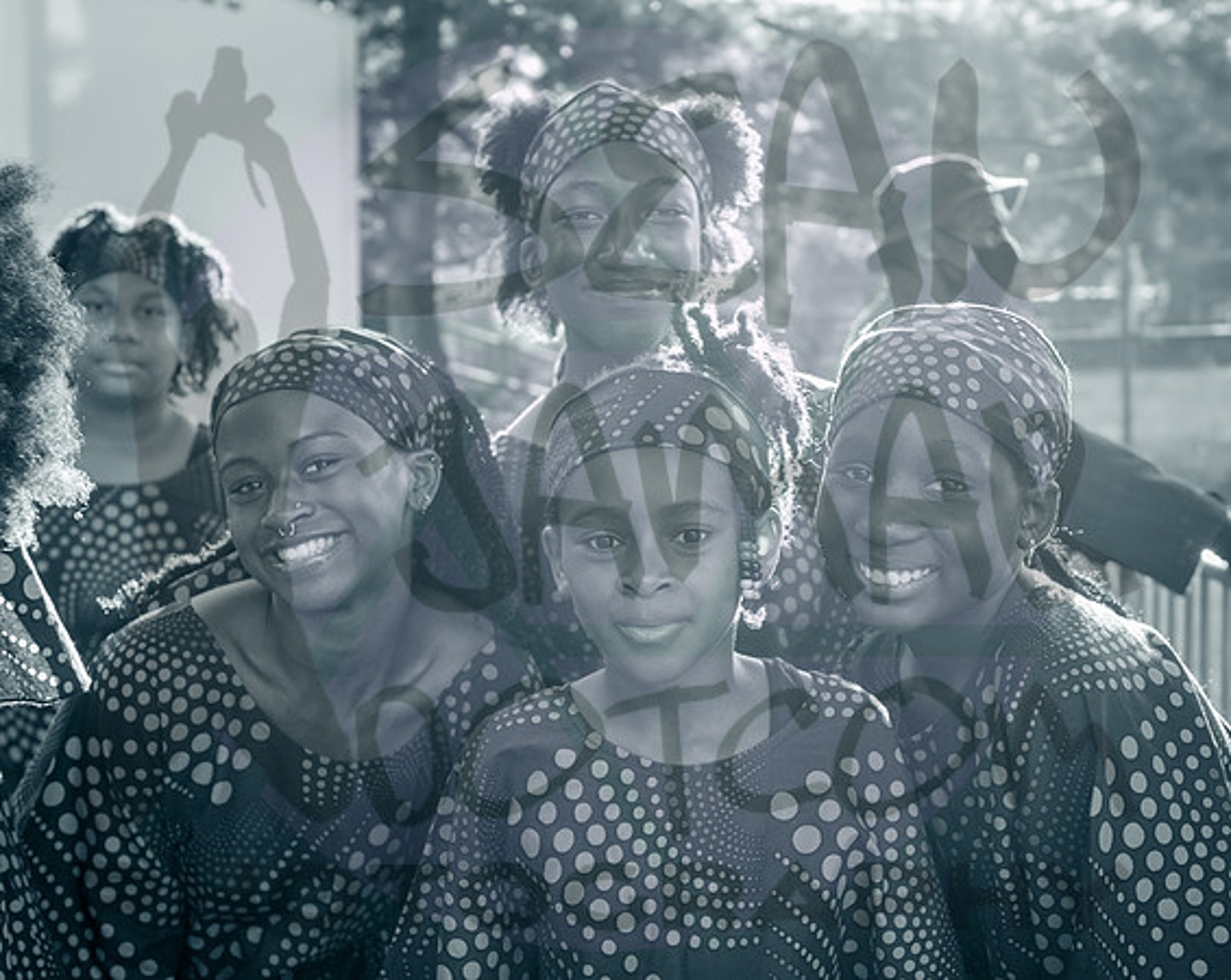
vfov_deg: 26.1
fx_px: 2111
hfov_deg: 32.5
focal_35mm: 58
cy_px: 526
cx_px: 684
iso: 1000
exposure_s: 1/400
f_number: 4
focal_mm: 40
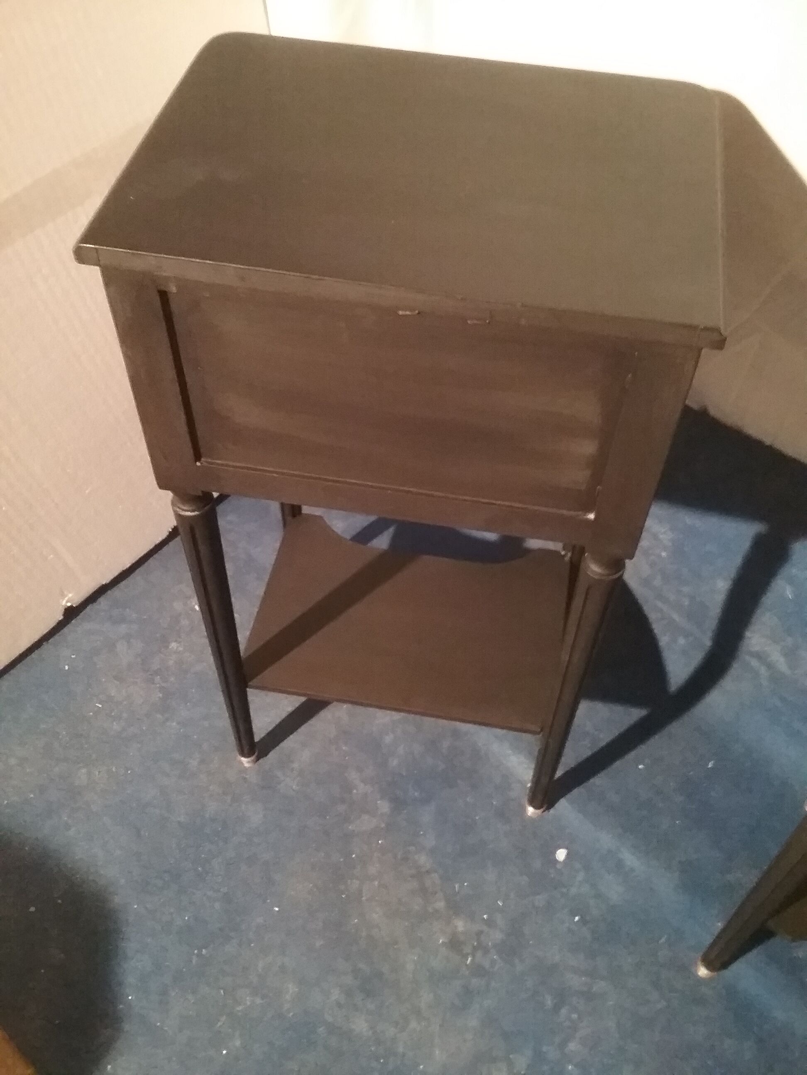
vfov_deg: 58.4
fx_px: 964
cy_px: 538
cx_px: 404
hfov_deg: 45.4
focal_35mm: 31
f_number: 2.2
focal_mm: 3.3
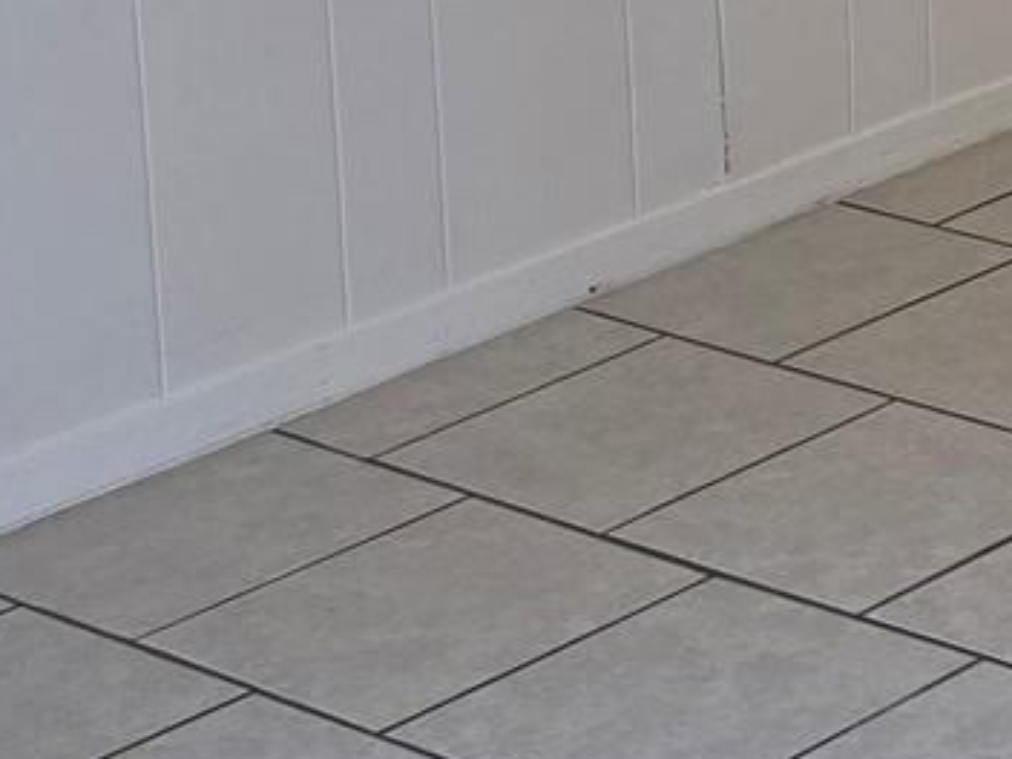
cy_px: -834
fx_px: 3917
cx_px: 2312
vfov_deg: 10.1
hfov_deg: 12.2
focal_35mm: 134
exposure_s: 1/120
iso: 200
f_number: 1.4
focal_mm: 6.5
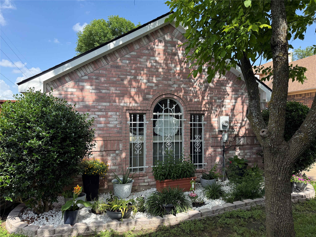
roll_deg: -0.1
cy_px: 118
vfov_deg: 56.8
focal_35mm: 24
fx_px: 219
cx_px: 158
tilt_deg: +1.1
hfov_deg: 71.6
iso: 100
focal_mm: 6.76
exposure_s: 1/2000
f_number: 1.78
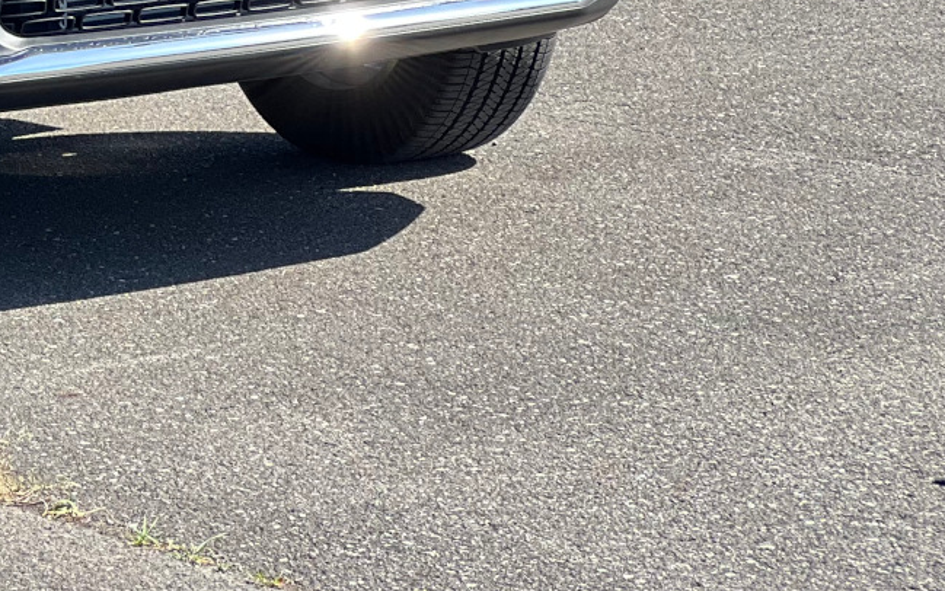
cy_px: -347
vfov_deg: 5.9
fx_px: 5667
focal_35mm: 220
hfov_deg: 9.4
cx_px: -293
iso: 20
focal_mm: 9
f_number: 2.8
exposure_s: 1/121
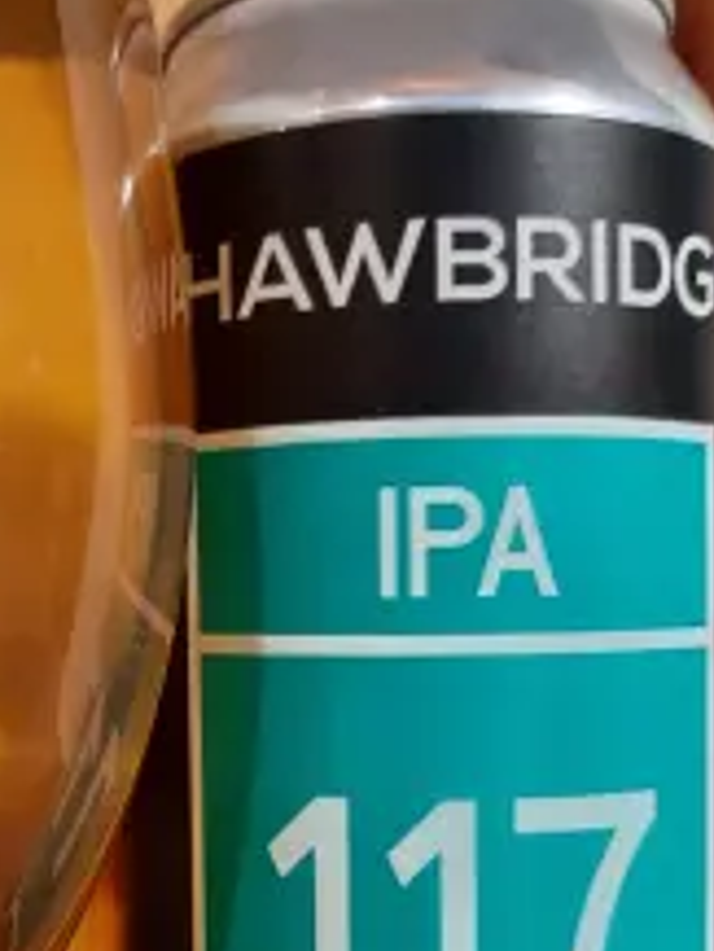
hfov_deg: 30.9
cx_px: 158
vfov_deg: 40.5
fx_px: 1264
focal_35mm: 46
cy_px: 666
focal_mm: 4.6
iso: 320
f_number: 2
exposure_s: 1/30
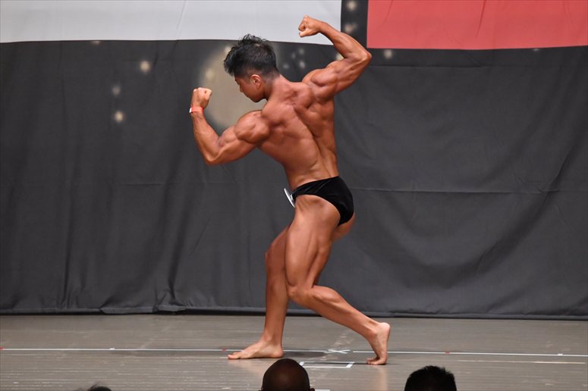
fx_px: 4163
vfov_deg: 5.4
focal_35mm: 255
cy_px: 196
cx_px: 294
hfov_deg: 8.1
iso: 6400
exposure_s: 1/400
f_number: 5.6
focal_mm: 170
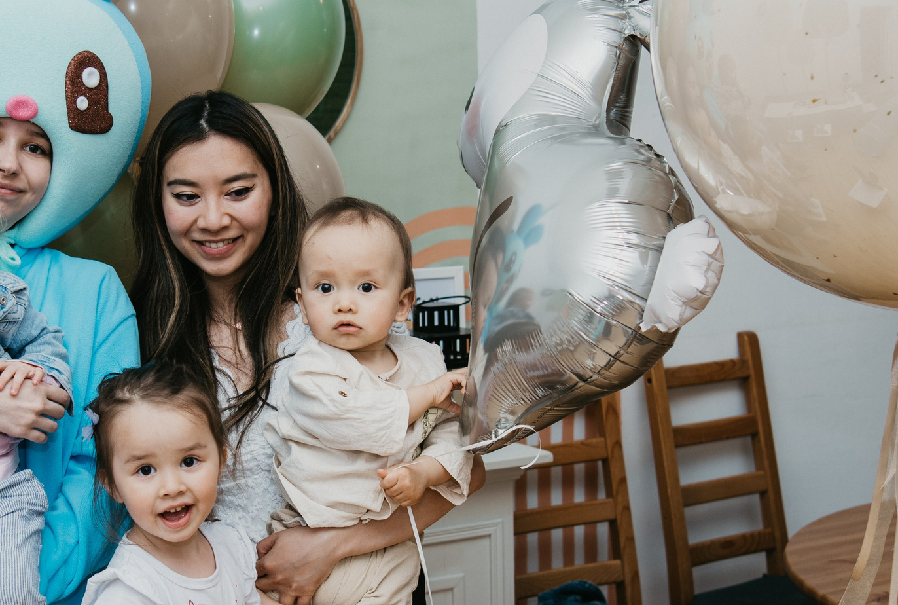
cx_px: 280
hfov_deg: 29.7
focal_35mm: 67
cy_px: 367
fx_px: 1676
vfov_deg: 20.4
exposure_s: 1/160
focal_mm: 34
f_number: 3.5
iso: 100
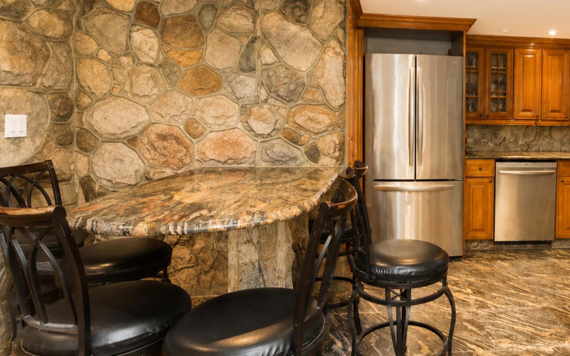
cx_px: 441
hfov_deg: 68.9
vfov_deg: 50.4
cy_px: 129
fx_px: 373
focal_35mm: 24
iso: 2000
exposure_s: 1/60
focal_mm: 10
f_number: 8
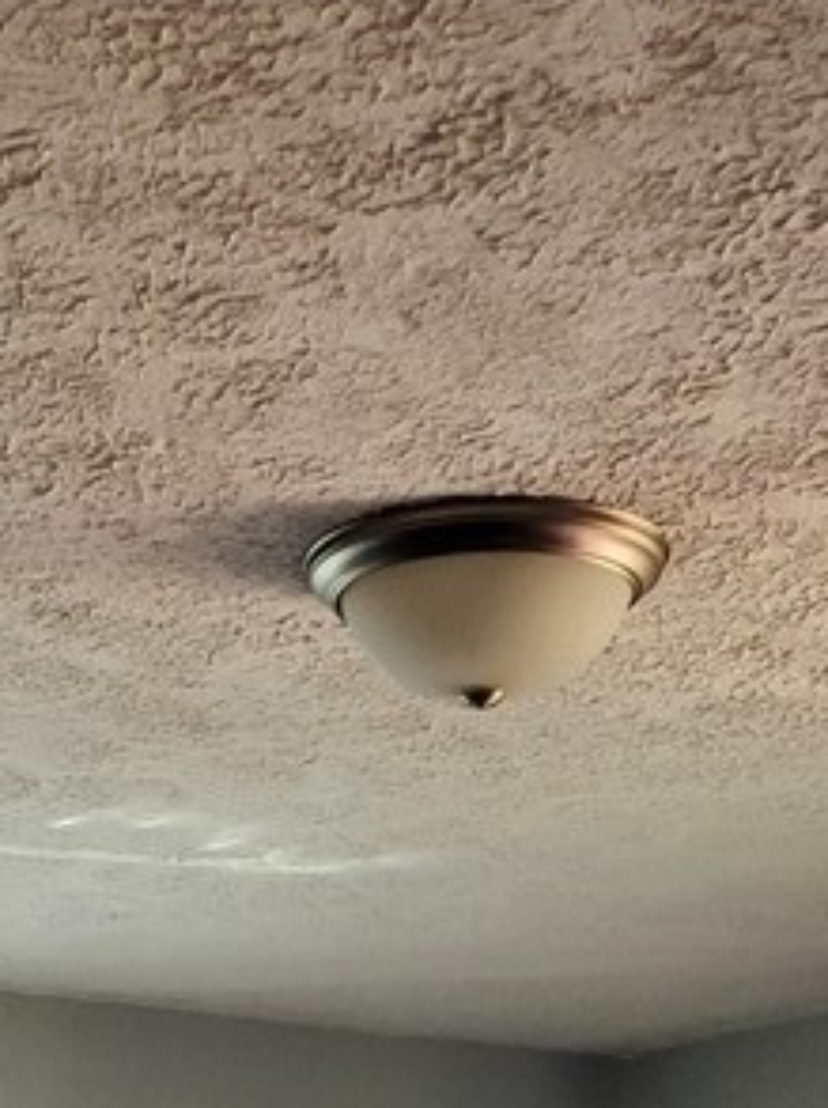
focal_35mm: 91
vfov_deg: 17.8
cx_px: -64
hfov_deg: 15.8
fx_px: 2909
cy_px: 1925
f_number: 2.4
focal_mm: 4.3
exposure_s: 1/120
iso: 200
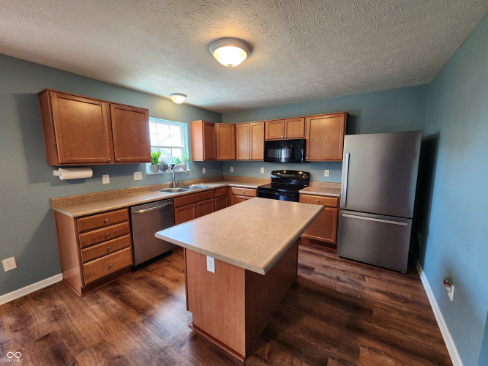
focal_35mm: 13
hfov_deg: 106.2
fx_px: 183
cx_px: 244
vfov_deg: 89.9
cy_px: 183
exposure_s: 1/60
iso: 160
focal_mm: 2.2
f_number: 2.2
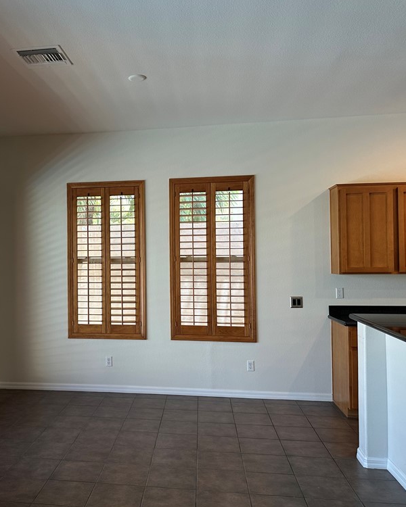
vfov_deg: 55.7
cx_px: 114
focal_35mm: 32
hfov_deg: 44.6
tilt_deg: +1.3
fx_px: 481
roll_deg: +0.4
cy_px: 254
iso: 125
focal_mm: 6.86
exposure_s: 1/120
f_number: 1.78
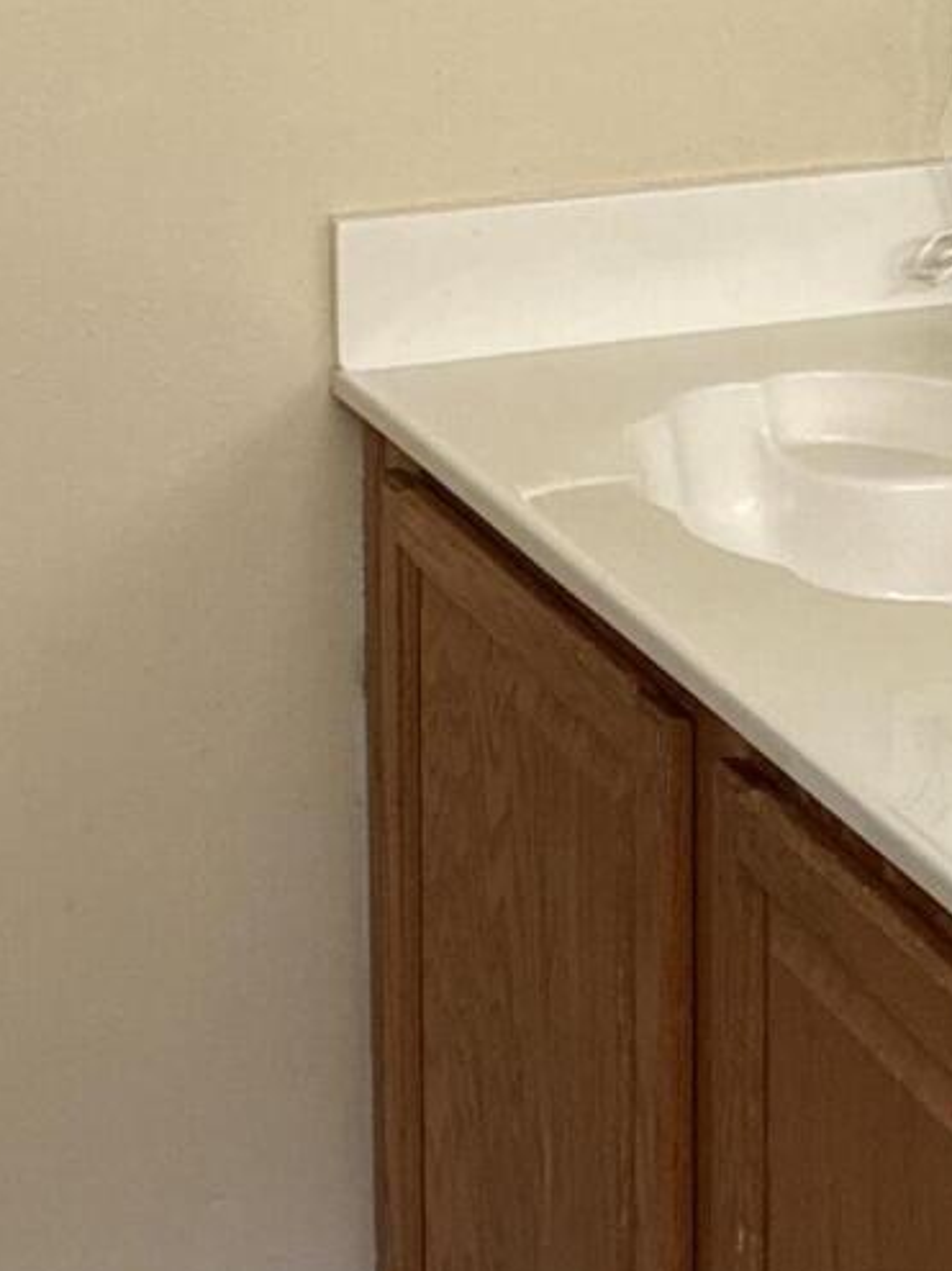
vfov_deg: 19.4
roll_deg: +0.4
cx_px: 652
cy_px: -110
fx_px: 3558
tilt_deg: -6.8
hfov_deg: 15.2
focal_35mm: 97
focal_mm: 6.76
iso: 400
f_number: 1.78
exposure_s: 1/60
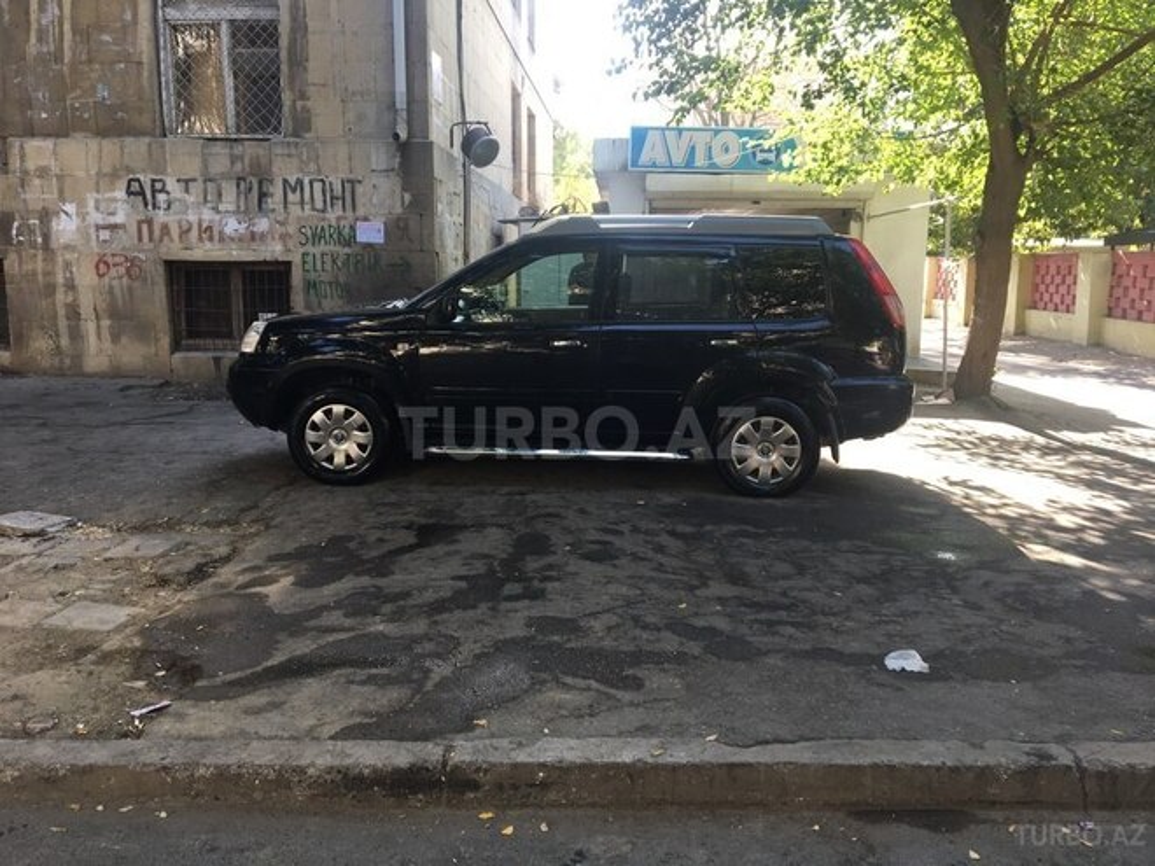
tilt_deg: -8.4
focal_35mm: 29
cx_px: 578
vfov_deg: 48.2
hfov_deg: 61.7
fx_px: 968
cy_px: 433
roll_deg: -1.0
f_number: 2.2
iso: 32
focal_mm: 4.15
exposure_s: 1/100
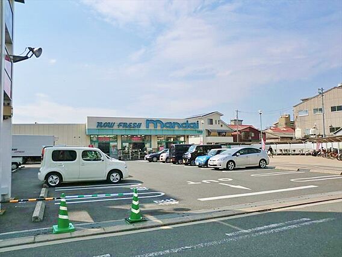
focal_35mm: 27
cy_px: 128
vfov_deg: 51.4
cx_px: 171
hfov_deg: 65.3
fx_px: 267
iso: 50
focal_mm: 4.9
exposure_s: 1/320
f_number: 8
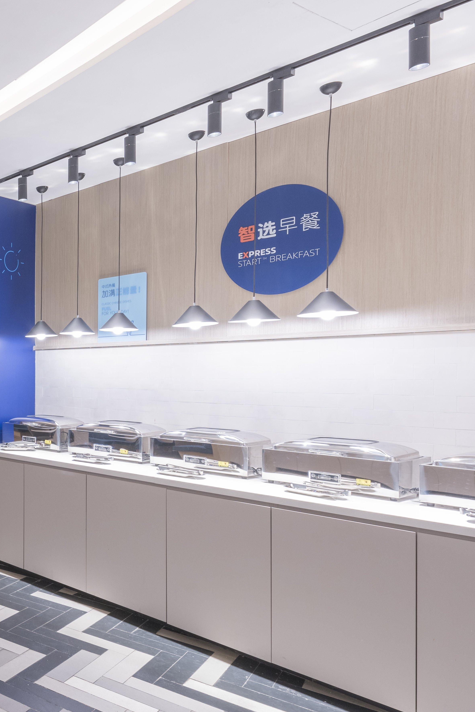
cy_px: 370
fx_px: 574
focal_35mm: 29
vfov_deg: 63.6
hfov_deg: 33.6
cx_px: -134
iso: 200
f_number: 8
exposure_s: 1/5
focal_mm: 14
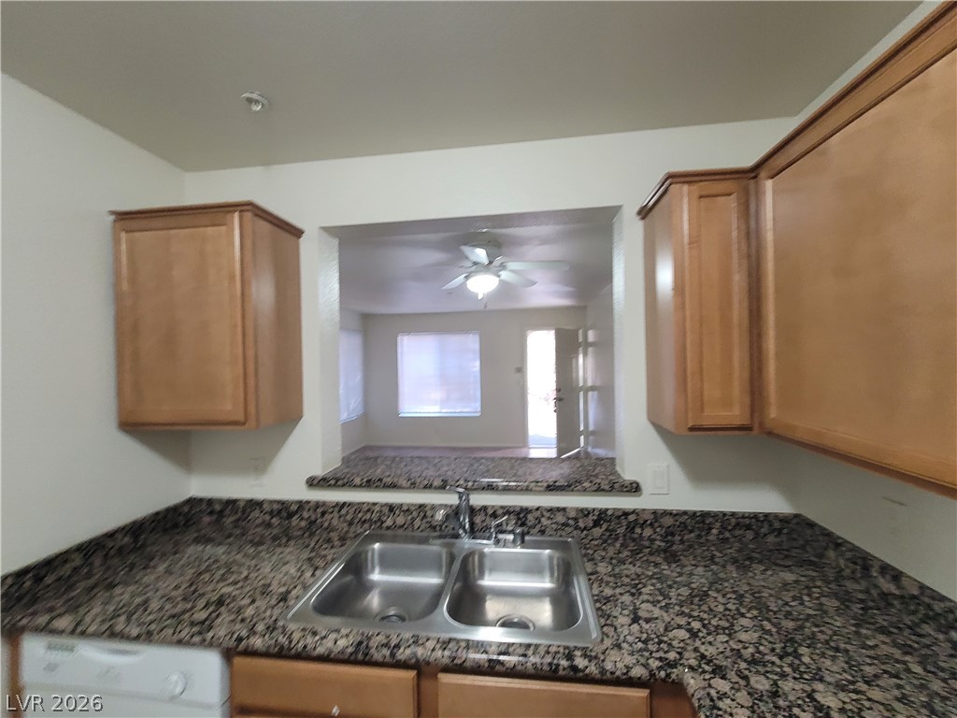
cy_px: 359
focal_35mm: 13
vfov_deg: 89.9
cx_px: 478
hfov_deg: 106.2
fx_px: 359
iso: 320
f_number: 2.2
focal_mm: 2.2
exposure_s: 1/40
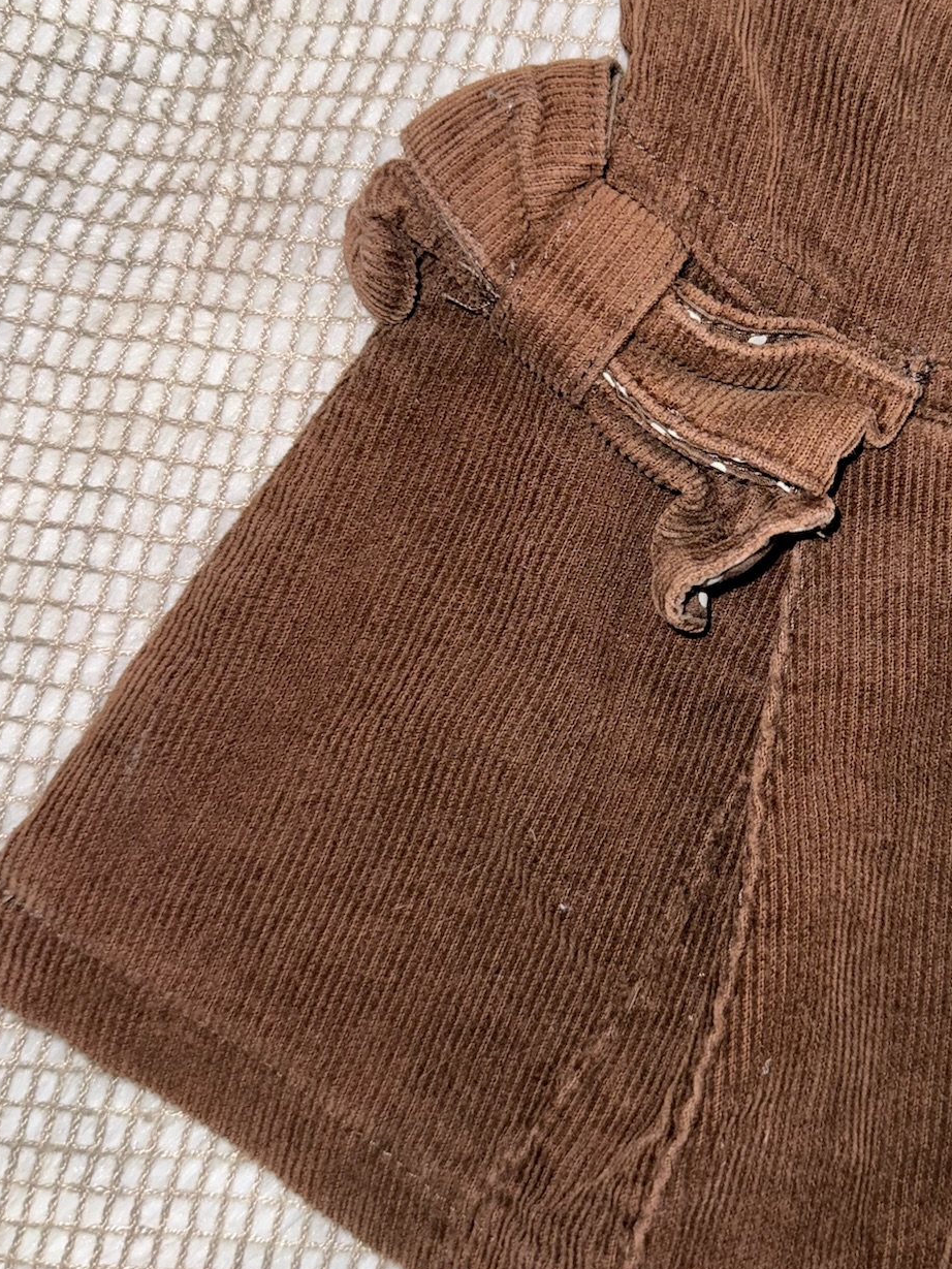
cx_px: 655
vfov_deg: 46.7
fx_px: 1467
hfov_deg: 35.5
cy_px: 548
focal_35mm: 40
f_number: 1.78
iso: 64
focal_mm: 6.76
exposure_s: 1/70
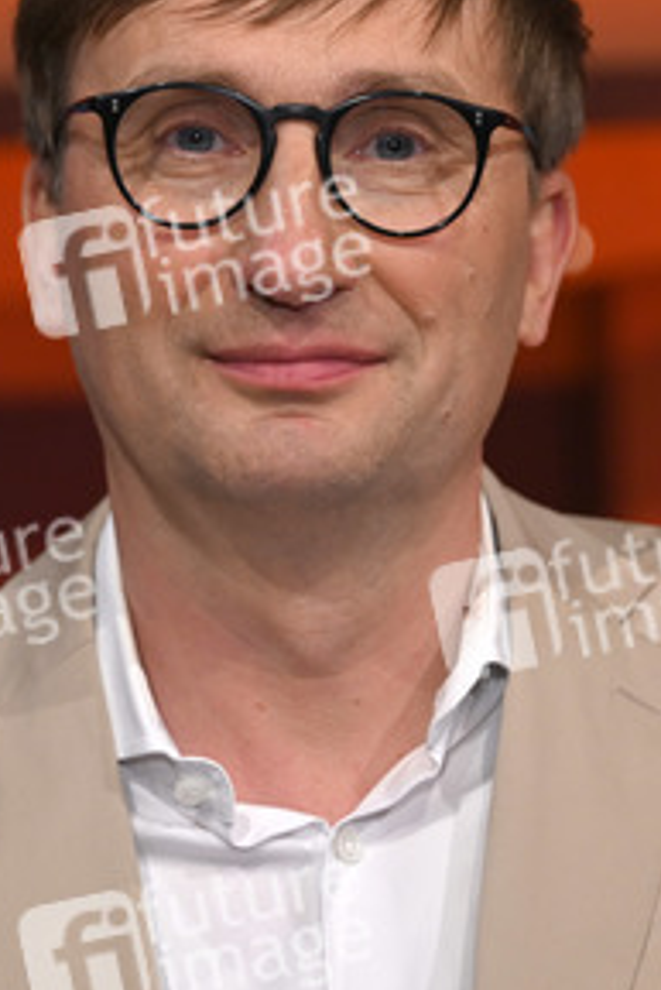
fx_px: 1980
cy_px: 428
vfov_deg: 28.0
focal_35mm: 72
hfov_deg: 18.9
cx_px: 296
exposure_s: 1/200
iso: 400
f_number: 2.8
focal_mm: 52
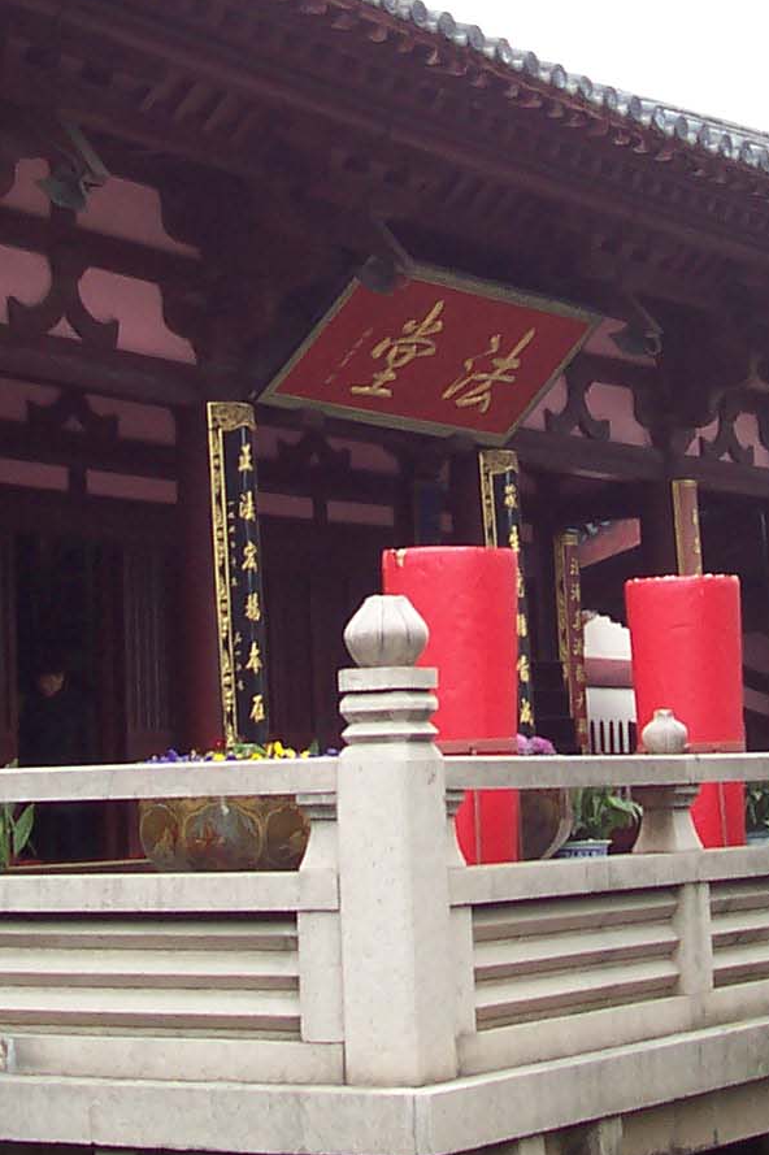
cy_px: 268
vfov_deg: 22.9
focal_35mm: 88
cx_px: 508
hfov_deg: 15.5
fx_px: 2822
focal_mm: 5.6
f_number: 2.8
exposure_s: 1/250
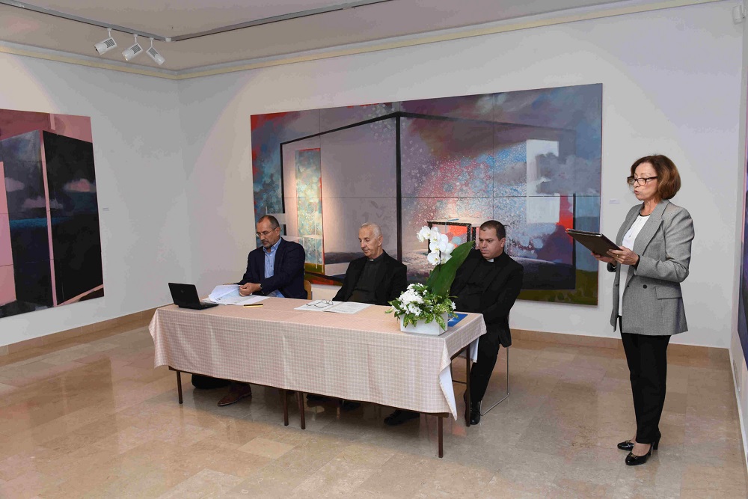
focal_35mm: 29
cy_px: 250
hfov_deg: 63.7
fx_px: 603
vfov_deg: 45.0
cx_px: 374
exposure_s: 1/80
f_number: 7.1
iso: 1600
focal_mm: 29
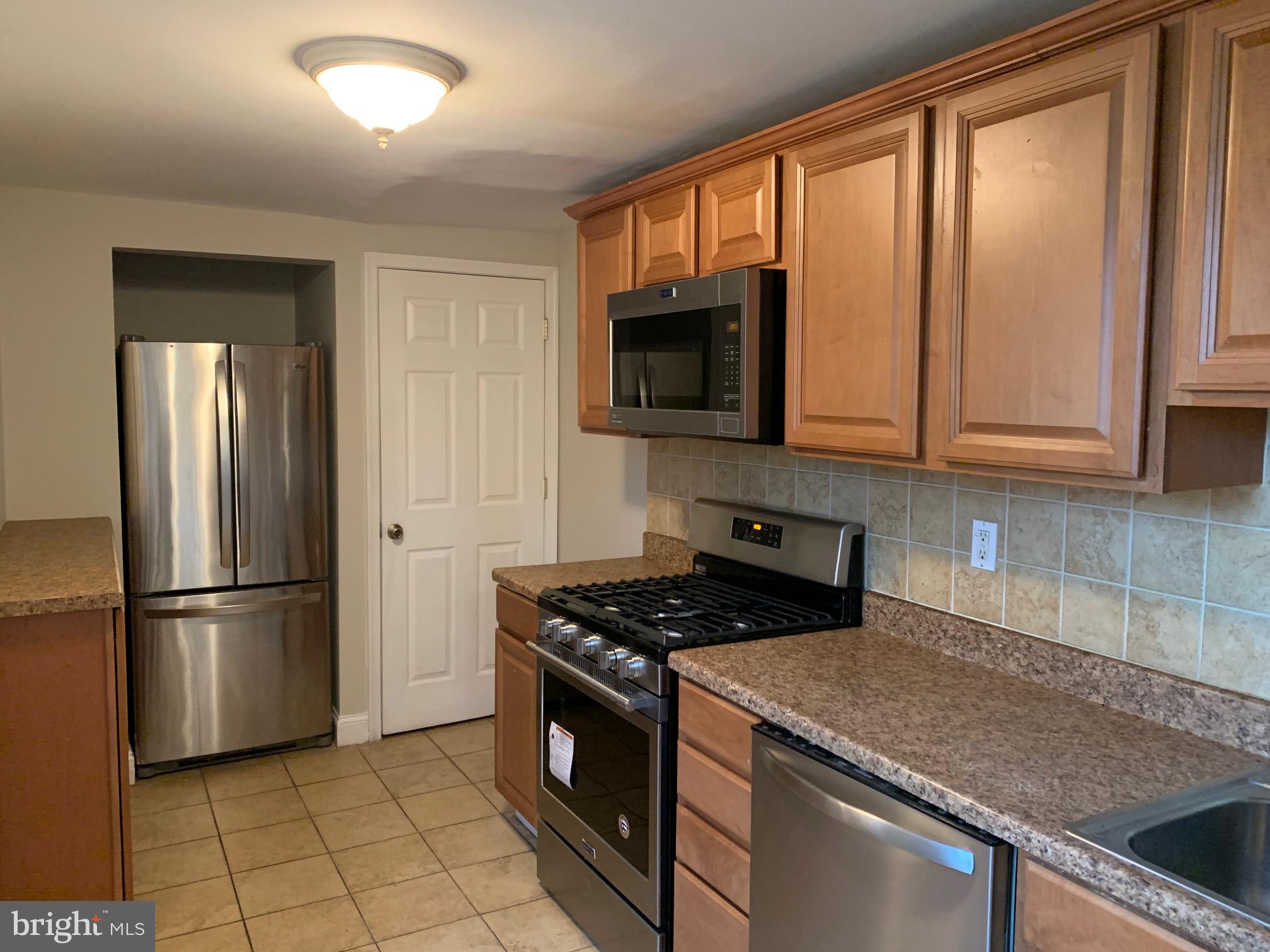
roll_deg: -1.6
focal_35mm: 26
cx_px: 635
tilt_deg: -4.6
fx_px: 954
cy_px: 476
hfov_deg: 67.3
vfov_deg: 53.1
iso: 400
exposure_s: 1/40
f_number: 1.8
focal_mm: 4.25
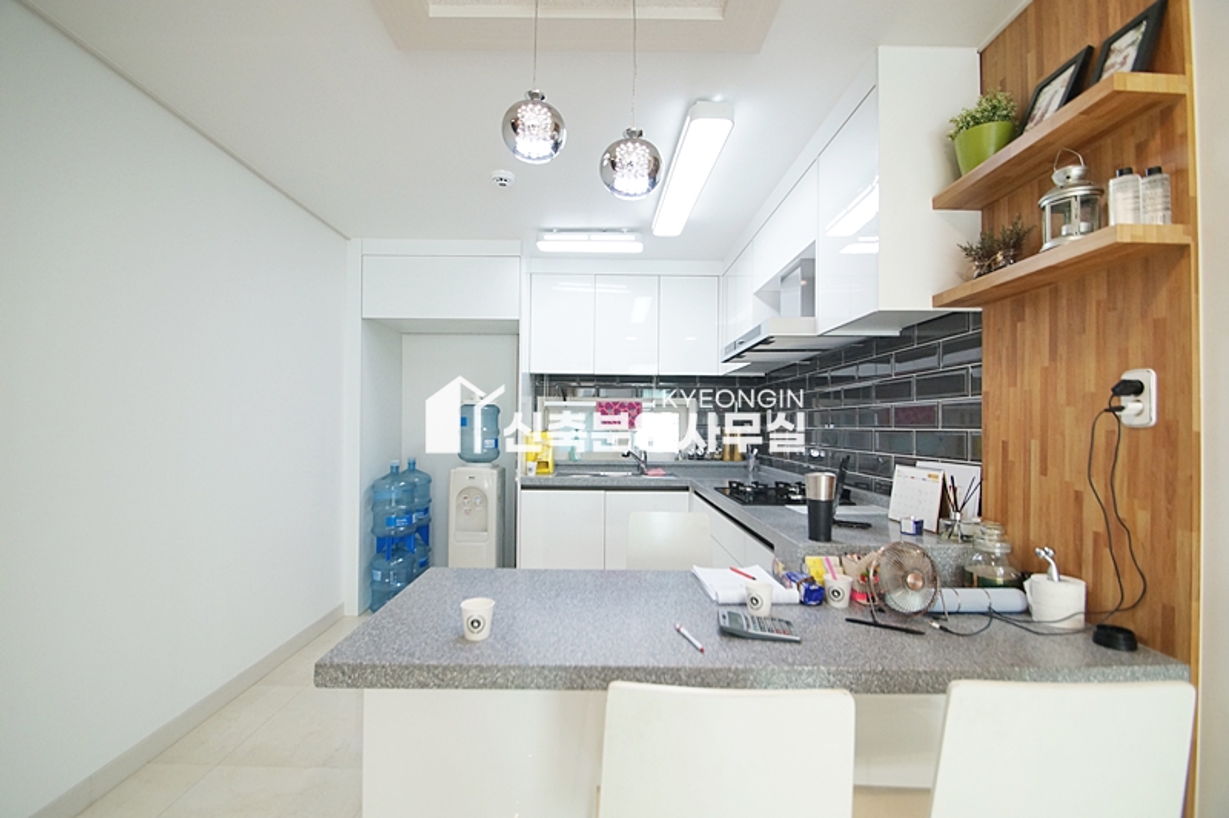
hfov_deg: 100.4
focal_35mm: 15
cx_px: 614
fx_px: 512
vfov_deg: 77.2
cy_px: 409
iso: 800
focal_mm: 10
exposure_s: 1/160
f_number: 4
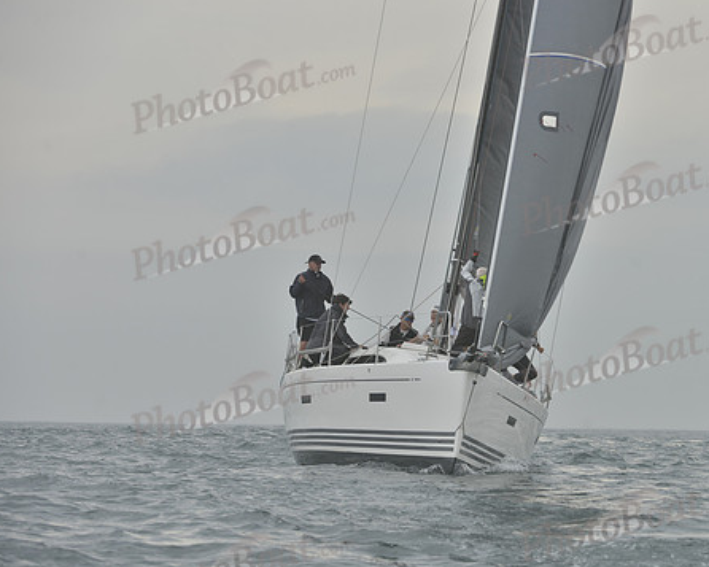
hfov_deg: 7.9
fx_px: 5121
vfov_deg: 6.3
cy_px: 299
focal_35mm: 244
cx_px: 439
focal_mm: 200
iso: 280
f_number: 7.1
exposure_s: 1/800
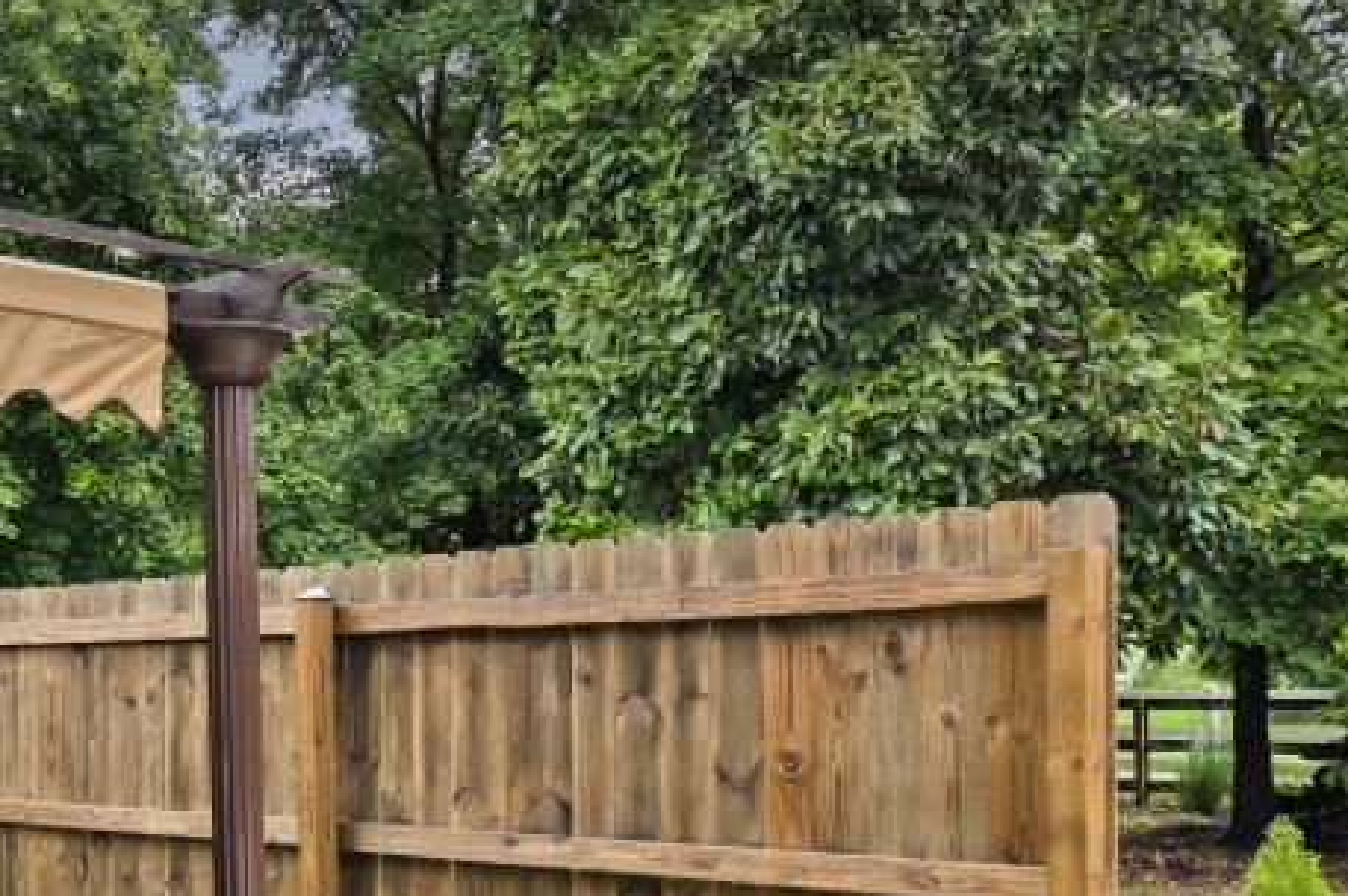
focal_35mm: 46
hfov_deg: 41.0
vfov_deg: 28.6
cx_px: 277
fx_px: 1721
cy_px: 704
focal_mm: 14
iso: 100
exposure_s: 1/125
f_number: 5.6
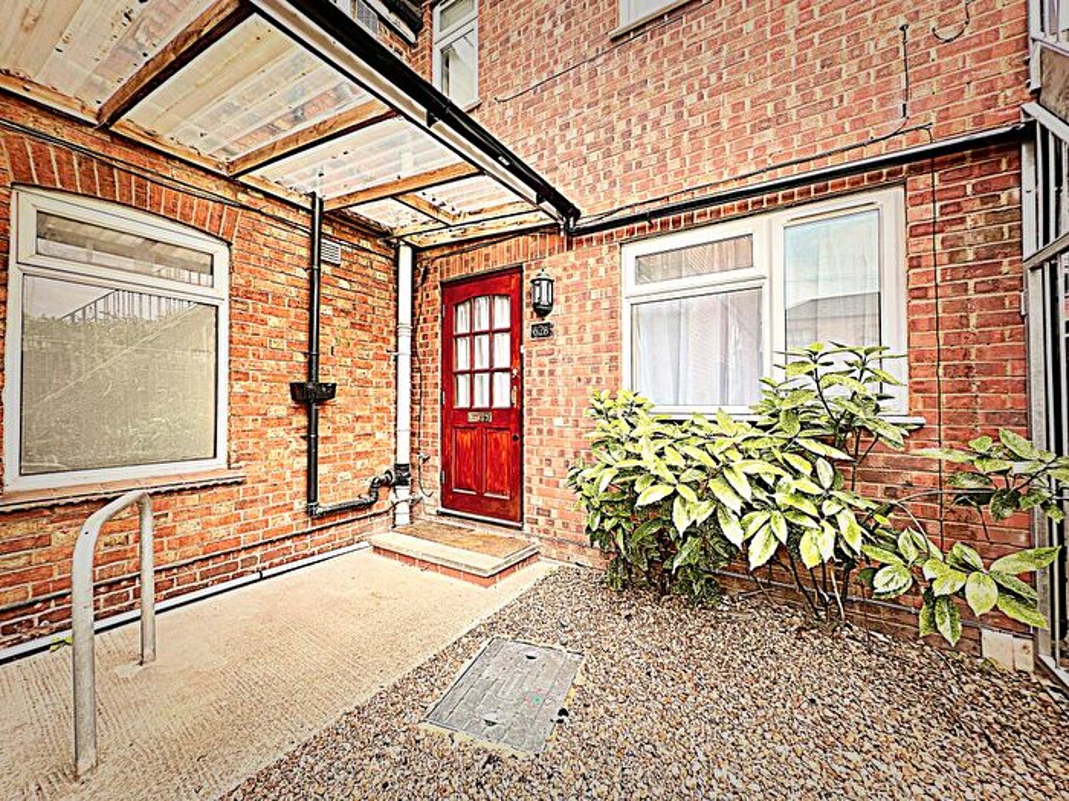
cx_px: 534
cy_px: 400
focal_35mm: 14
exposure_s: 1/231
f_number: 2.2
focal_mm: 2.22
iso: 40
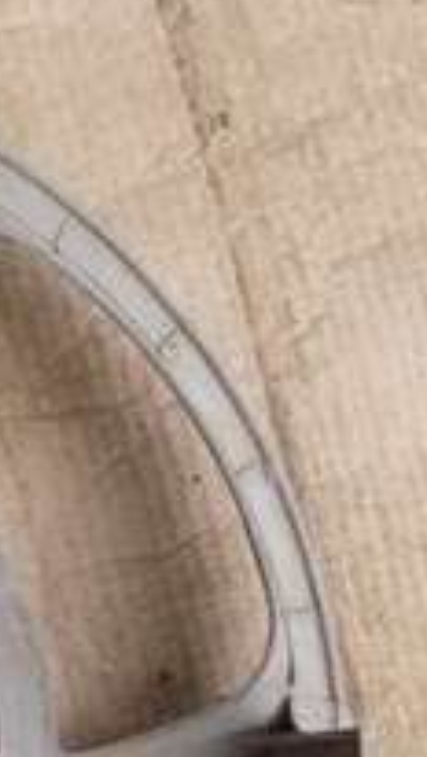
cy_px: 735
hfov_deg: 13.3
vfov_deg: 25.9
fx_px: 1569
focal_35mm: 78
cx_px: -442
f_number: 3.1
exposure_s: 1/160
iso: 80
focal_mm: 4
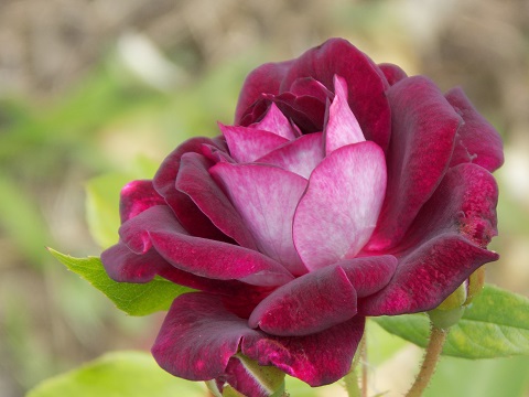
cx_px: 264
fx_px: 6143
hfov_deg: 4.9
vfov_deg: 3.7
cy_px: 198
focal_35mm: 402
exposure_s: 1/80
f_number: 5.9
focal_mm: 71.5
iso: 80
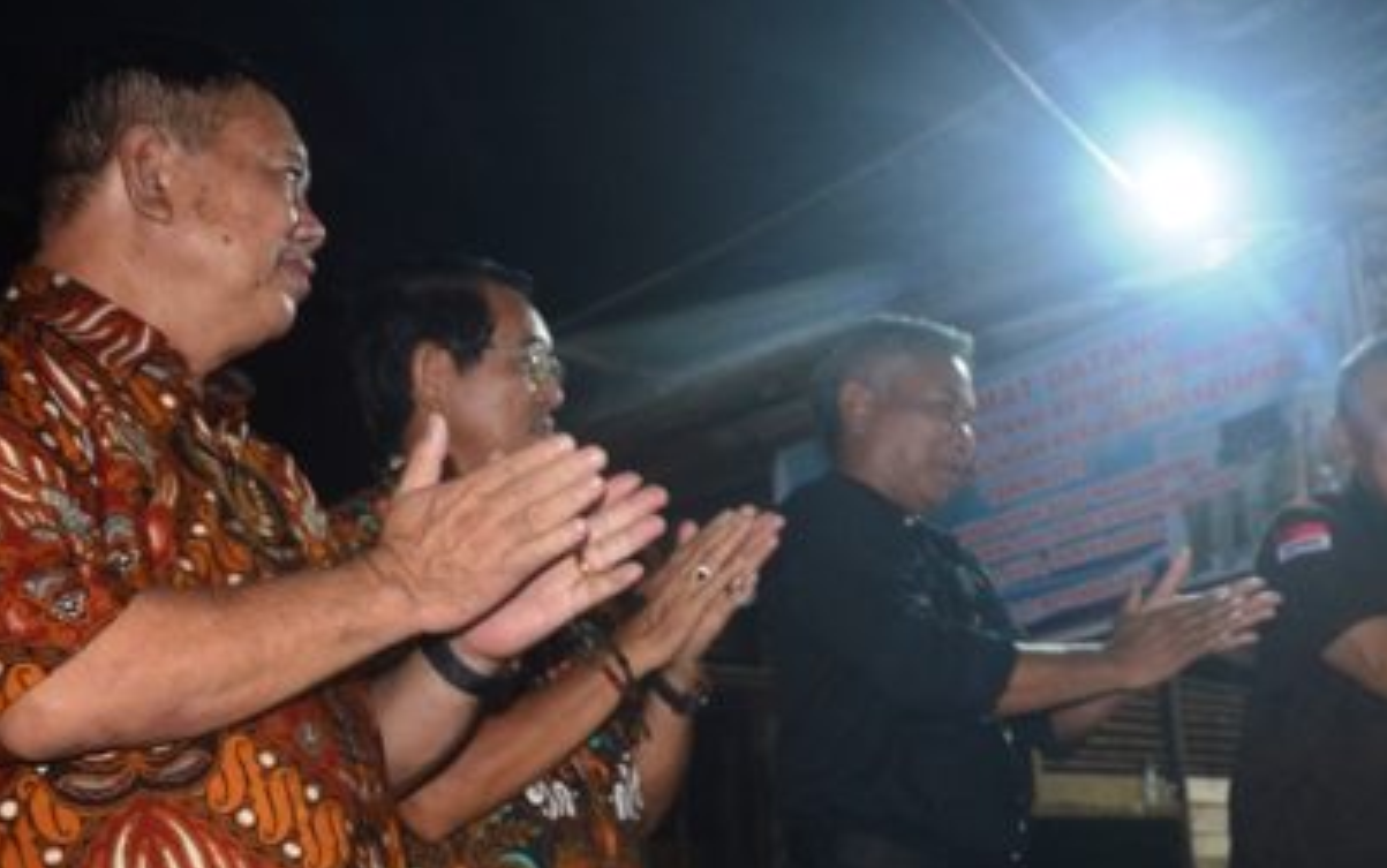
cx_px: 1136
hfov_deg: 39.9
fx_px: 1815
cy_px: 737
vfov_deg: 26.2
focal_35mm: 48
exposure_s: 1/60
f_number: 3.5
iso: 800
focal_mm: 18
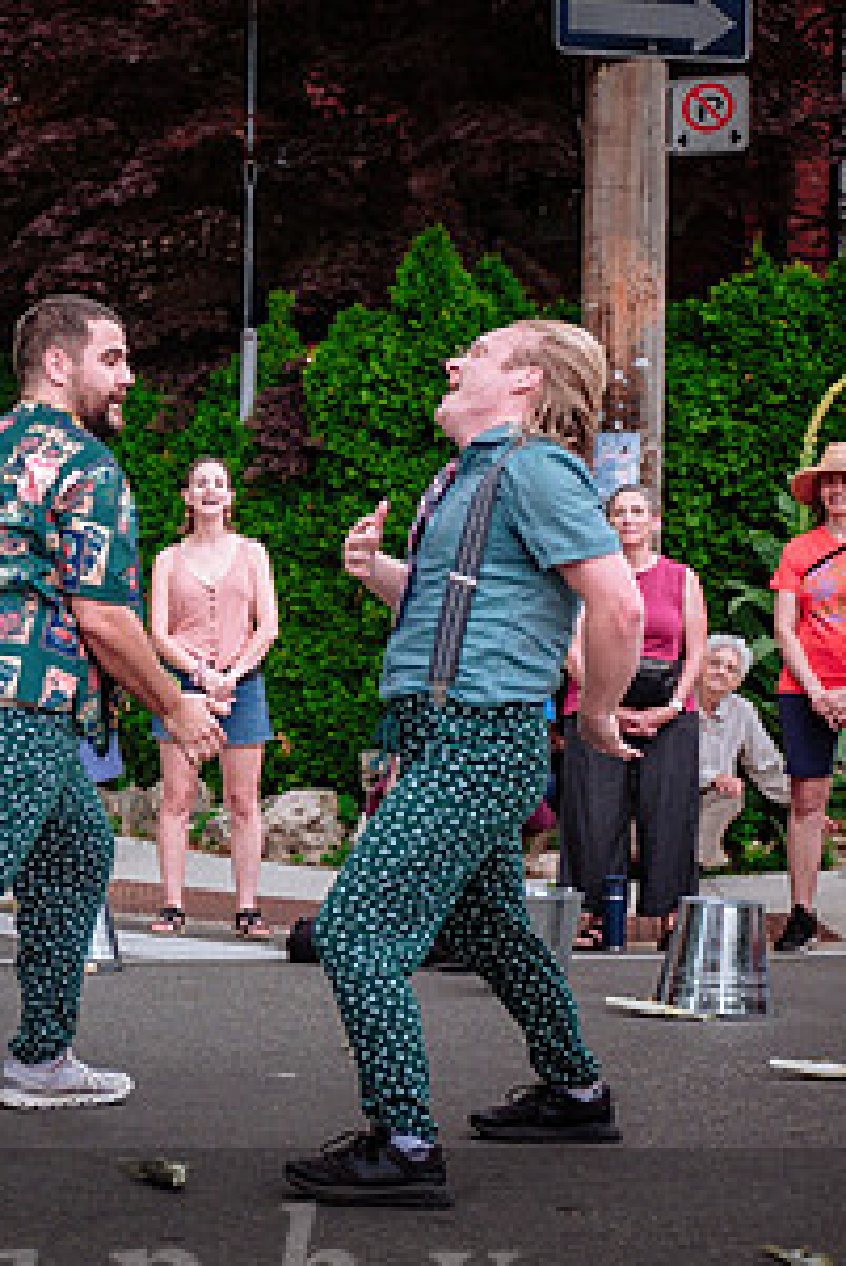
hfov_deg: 14.5
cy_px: 713
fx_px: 3133
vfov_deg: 22.8
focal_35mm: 89
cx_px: -363
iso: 500
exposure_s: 1/320
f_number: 2.8
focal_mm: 30.2
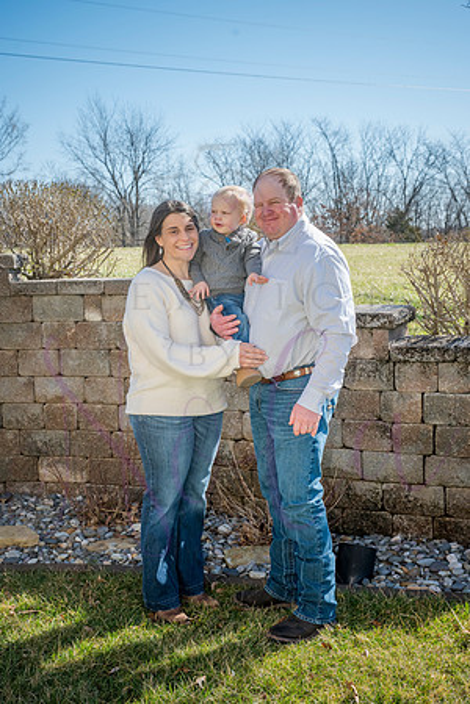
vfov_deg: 40.3
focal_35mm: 49
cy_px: 352
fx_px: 960
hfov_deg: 27.5
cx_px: 235
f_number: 7.1
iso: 400
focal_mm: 49
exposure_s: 1/640
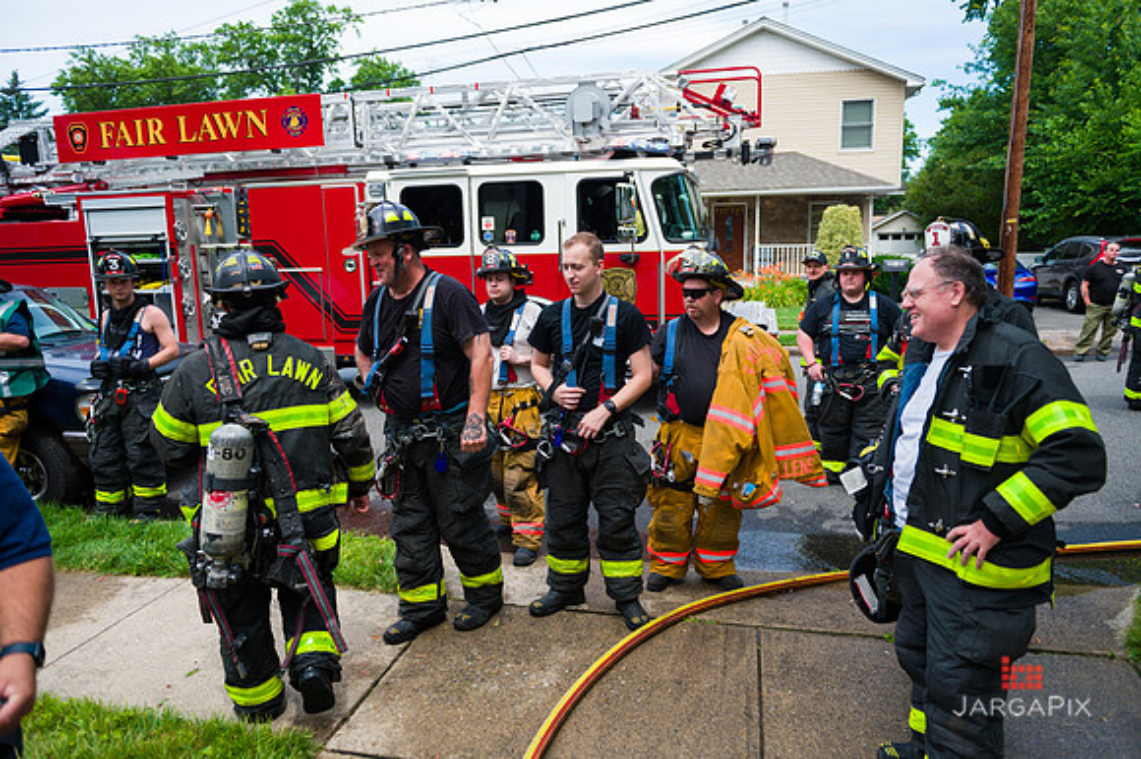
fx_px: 760
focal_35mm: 24
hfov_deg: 73.8
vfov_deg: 53.1
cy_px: 380
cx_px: 570
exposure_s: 1/1600
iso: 200
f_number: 3.2
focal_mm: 24
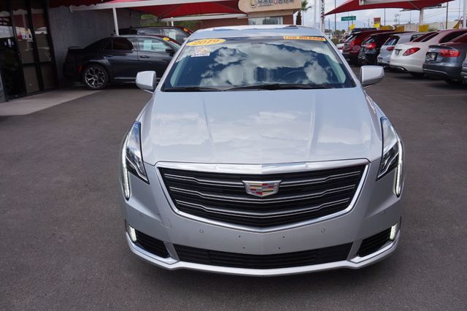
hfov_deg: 57.2
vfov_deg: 39.9
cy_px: 156
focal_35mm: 33
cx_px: 234
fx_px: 428
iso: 100
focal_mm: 22
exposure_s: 1/250
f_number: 8
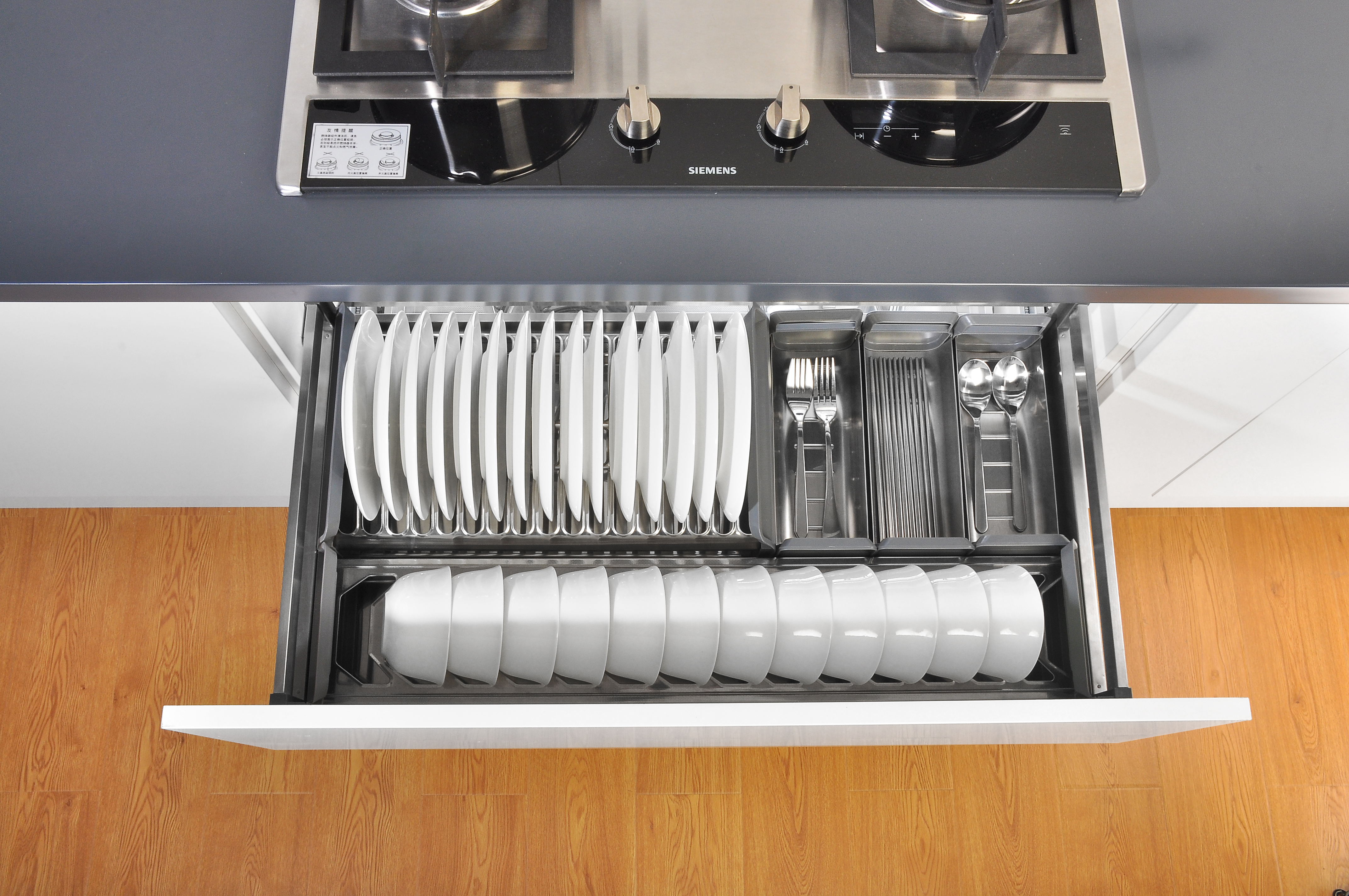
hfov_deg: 57.3
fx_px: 1235
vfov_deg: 39.9
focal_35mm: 33
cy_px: 448
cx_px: 674
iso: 250
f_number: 16
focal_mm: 22
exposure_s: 1/125
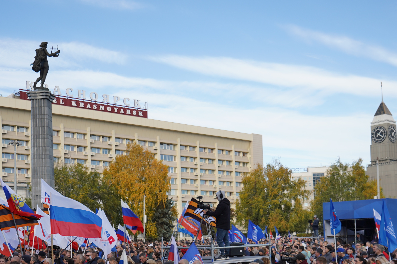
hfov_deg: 41.1
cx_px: 204
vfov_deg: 27.3
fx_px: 529
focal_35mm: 48
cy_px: 221
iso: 100
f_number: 5.6
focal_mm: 28
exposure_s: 1/250
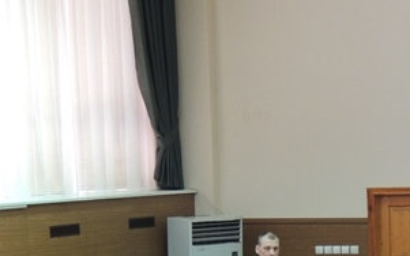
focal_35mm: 141
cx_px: 328
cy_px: 321
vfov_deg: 9.2
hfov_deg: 14.7
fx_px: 1575
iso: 400
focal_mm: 8.9
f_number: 3.6
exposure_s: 1/15
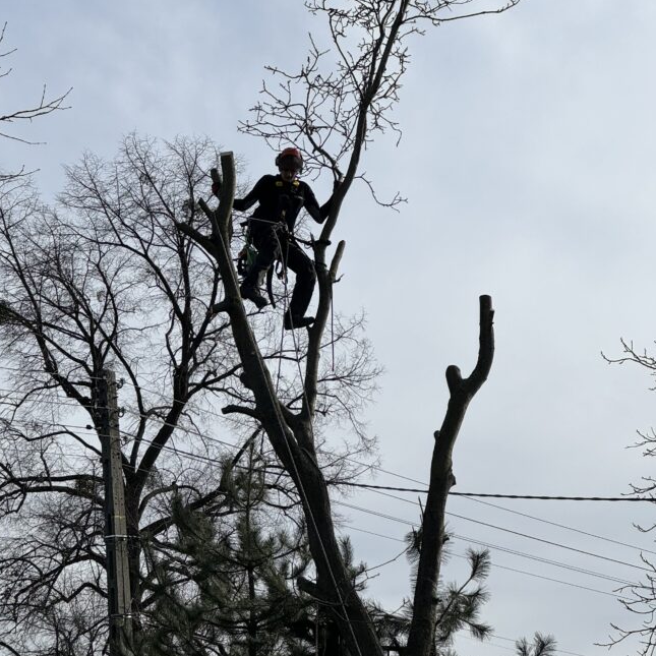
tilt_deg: +16.5
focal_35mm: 108
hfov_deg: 16.1
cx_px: 270
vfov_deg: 16.1
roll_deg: +2.1
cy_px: 338
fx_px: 2316
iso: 25
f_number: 2.8
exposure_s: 1/1309
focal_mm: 9
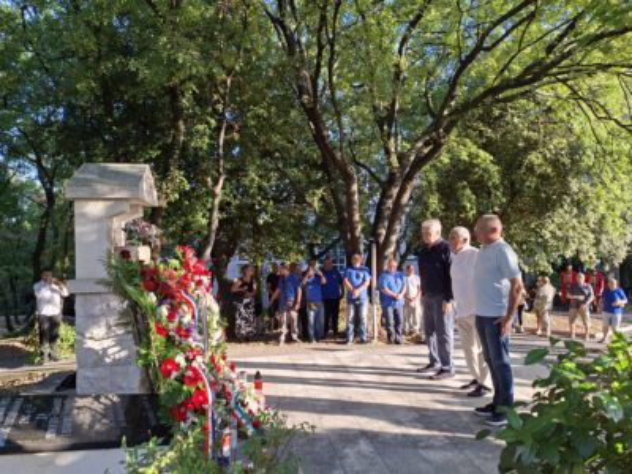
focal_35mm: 23
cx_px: 316
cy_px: 237
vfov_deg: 58.9
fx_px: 420
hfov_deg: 73.9
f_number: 1.8
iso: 32
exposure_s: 1/163
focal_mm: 5.54
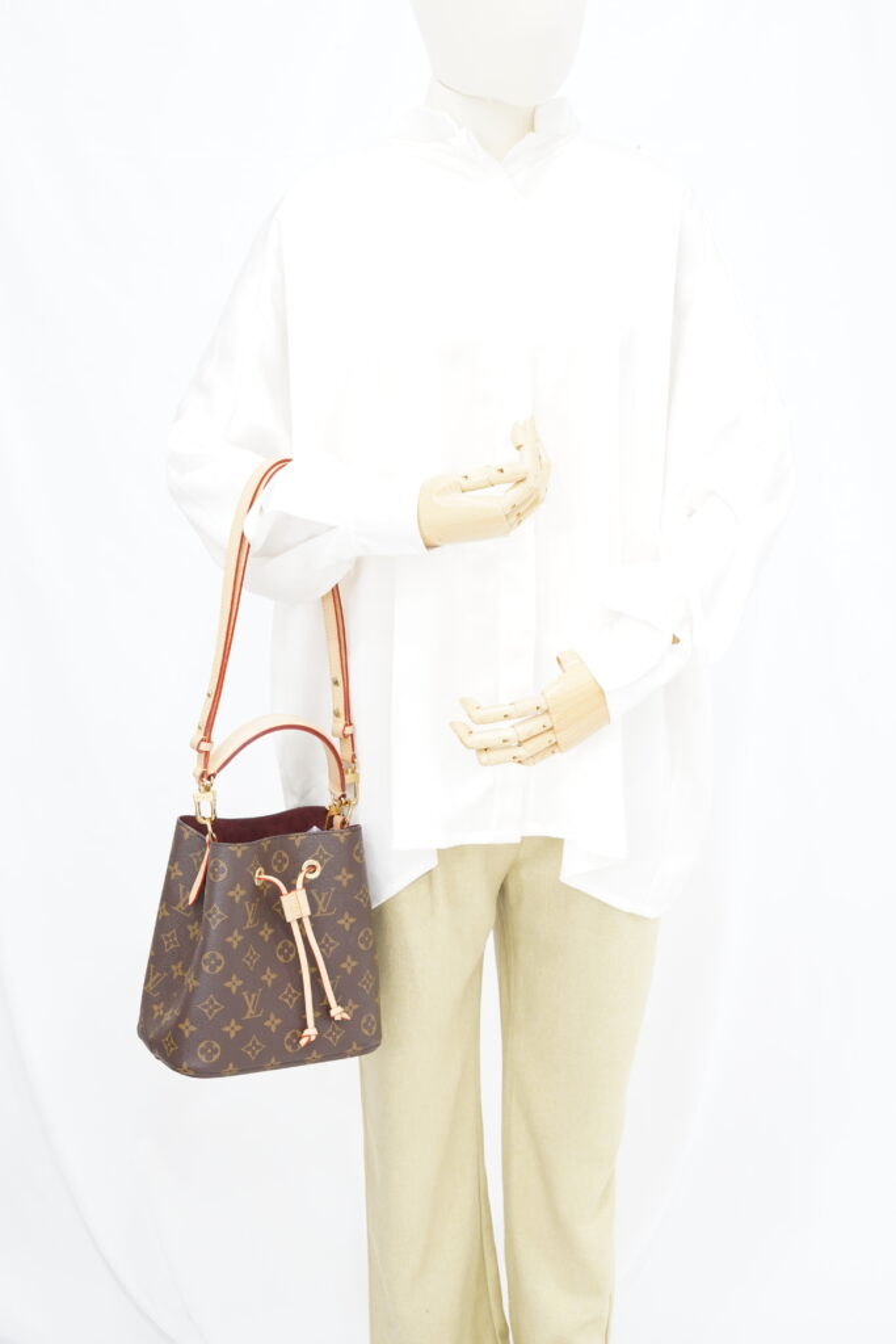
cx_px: 448
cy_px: 672
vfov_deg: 39.6
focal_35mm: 50
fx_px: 1866
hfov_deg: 27.0
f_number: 10
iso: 640
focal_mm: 50
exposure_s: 1
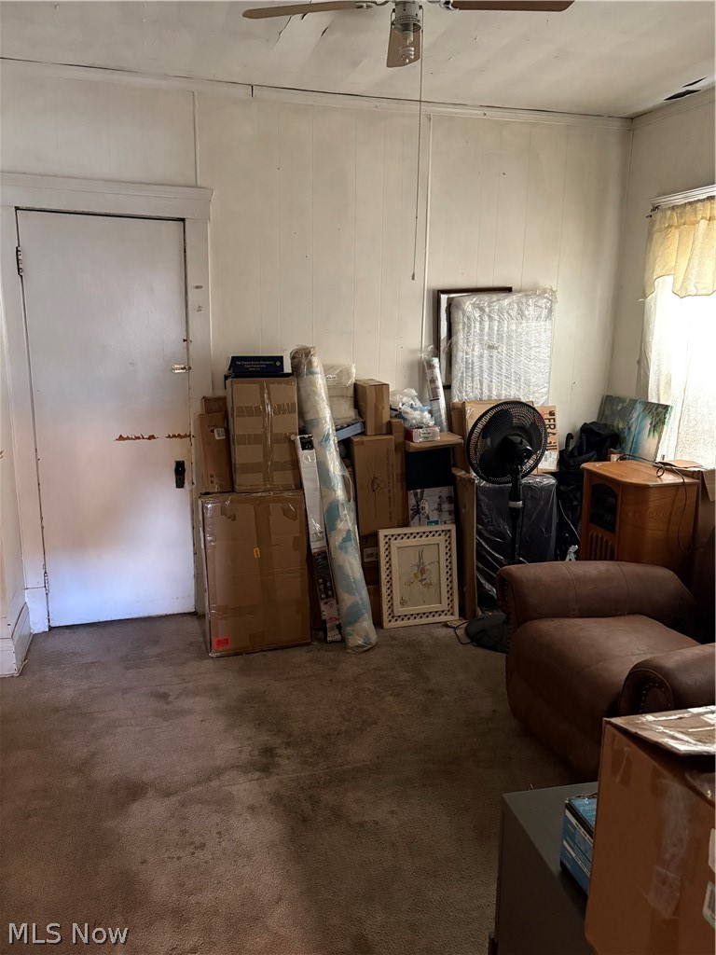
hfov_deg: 53.1
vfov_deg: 67.3
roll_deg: -0.8
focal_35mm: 26
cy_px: 478
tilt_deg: -11.0
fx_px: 717
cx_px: 358
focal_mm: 5.96
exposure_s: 1/30
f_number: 1.6
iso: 640
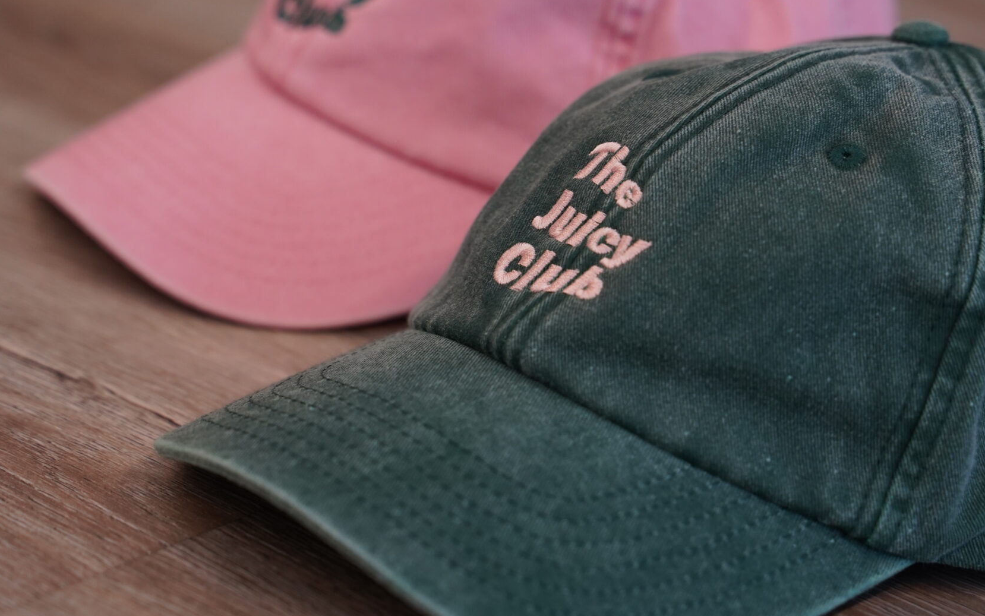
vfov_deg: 11.1
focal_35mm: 118
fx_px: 3168
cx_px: 505
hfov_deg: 17.7
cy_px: 182
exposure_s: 1/160
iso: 1000
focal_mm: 75
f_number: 4
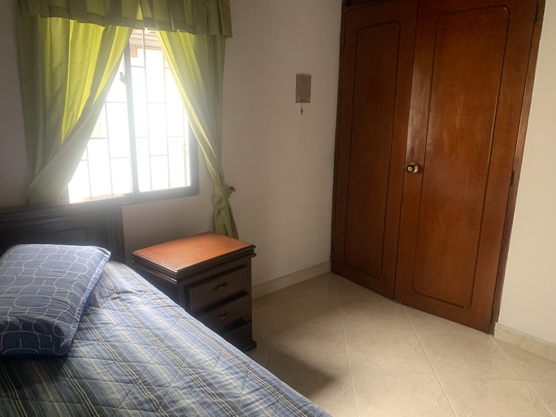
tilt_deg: -14.2
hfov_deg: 67.3
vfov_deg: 53.1
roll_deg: -2.1
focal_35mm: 26
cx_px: 278
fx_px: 418
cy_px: 208
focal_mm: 4.25
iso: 250
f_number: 1.8
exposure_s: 1/60
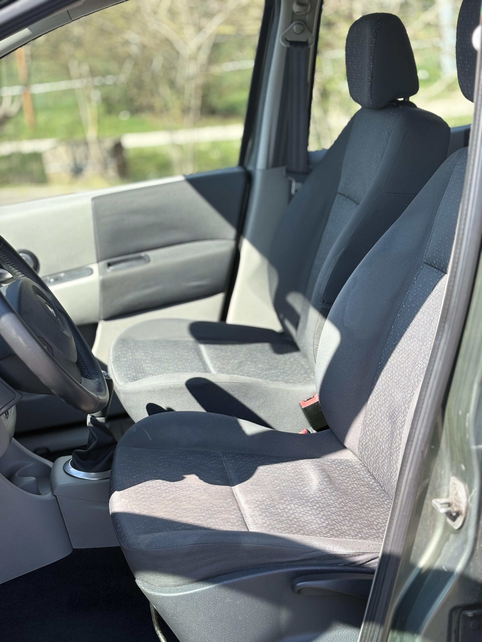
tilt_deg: -17.6
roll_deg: +7.6
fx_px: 965
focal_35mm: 52
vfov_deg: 36.8
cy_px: 321
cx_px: 241
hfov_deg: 28.0
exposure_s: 1/566
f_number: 1.6
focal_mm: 5.96
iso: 32
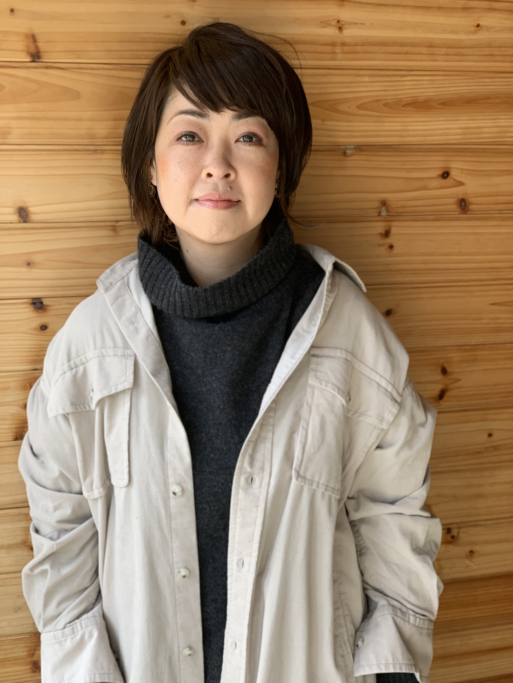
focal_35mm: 52
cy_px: 342
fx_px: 1028
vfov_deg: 36.8
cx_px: 256
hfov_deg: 28.0
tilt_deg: -17.0
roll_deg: -2.8
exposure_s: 1/122
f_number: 2.4
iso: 64
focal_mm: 6
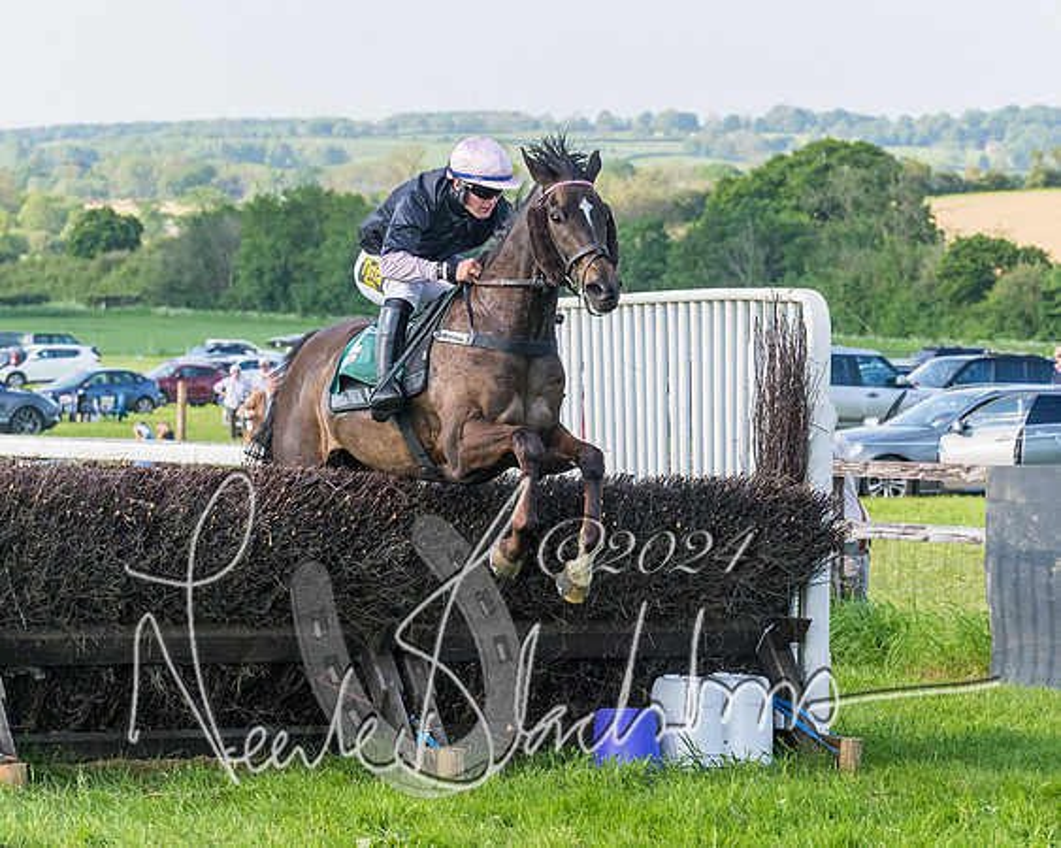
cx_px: 560
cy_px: 455
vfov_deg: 9.7
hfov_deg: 12.1
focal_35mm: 160
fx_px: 5012
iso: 800
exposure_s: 1/3200
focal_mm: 70
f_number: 4
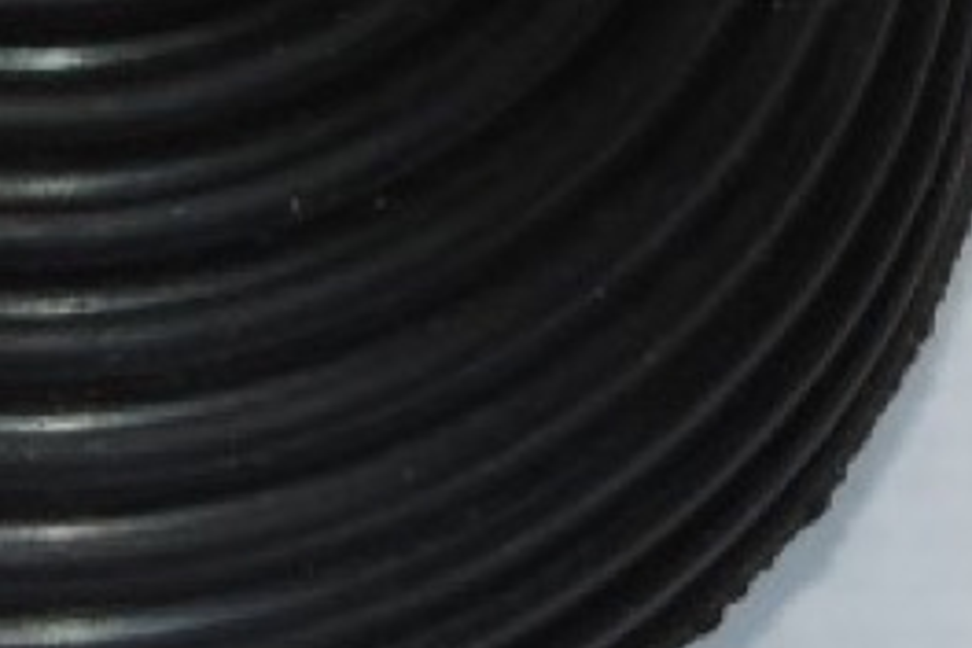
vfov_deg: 3.7
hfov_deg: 5.5
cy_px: -153
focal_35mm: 373
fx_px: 10070
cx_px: -210
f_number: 4.2
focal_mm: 18.7
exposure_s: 1/60
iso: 200
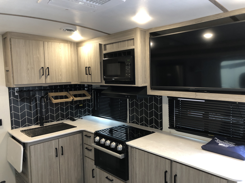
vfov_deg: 49.7
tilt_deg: -6.0
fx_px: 198
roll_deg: +1.2
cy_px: 92
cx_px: 122
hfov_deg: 63.4
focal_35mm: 28
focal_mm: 3.99
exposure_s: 1/15
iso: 50
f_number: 1.8
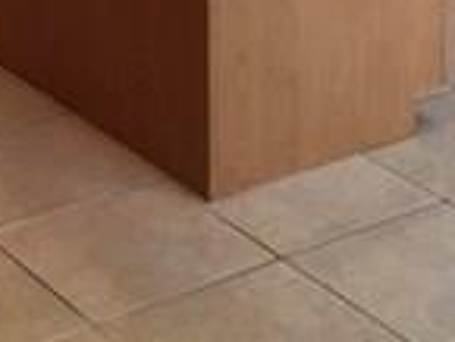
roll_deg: -1.8
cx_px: 254
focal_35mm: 128
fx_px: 1684
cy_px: -185
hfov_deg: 15.4
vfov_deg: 11.1
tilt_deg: -14.5
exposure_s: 1/15
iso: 32
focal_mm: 4.15
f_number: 2.2
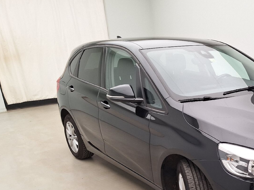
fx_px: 301
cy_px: 162
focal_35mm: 41
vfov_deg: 33.7
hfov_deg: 43.0
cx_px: 213
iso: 50
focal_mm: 5.54
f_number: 1.8
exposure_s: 1/100
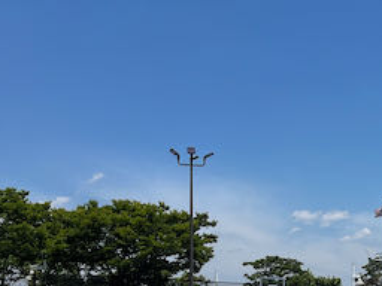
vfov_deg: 22.0
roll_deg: +0.7
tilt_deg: +5.1
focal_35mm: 65
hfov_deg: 27.2
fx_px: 717
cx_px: 427
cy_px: 262
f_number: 1.6
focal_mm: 5.1
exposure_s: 1/4854
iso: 50
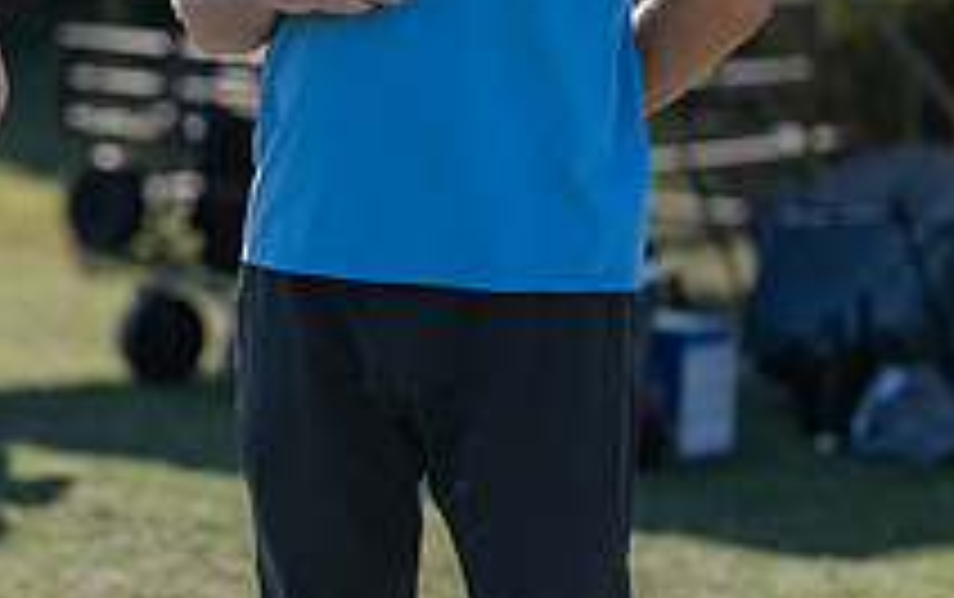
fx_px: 4164
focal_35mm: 160
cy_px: 131
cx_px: 249
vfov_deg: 8.2
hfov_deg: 13.0
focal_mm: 50
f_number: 1.2
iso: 100
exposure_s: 1/4000
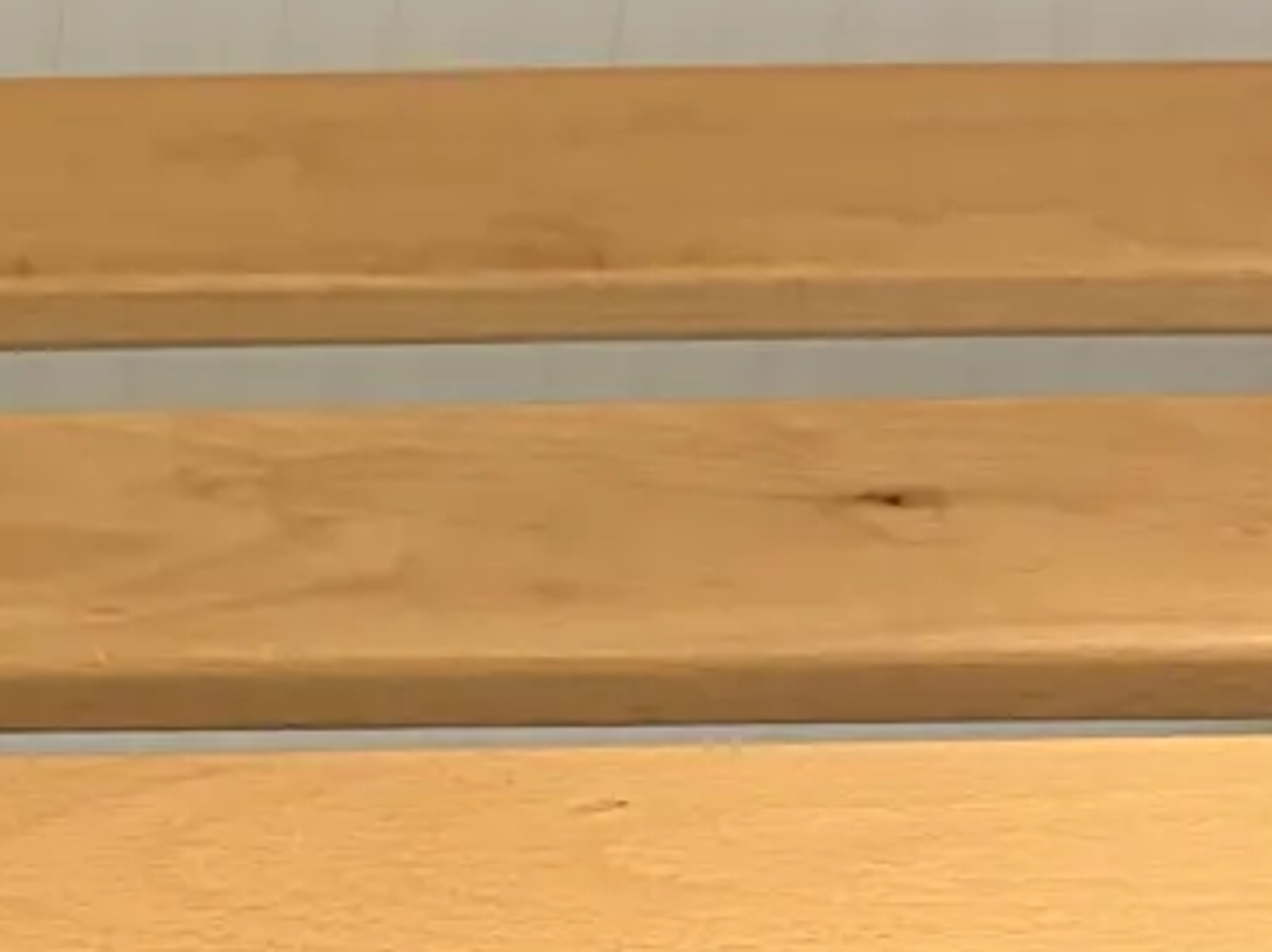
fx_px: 5068
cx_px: -566
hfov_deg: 13.6
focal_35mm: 138
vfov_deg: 10.7
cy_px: 801
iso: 500
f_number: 1.6
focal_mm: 5.96
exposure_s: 1/50
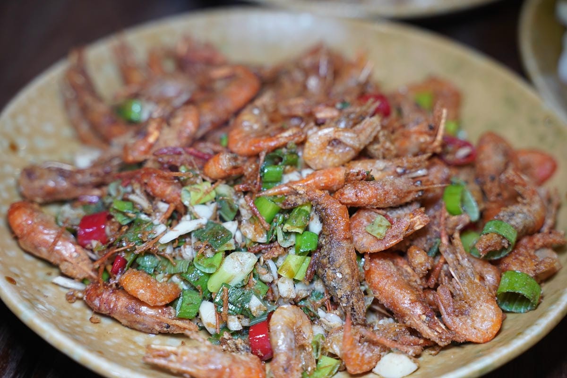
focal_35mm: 75
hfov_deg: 27.0
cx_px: 284
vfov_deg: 18.2
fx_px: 1181
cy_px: 189
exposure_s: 1/80
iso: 640
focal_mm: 75
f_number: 4
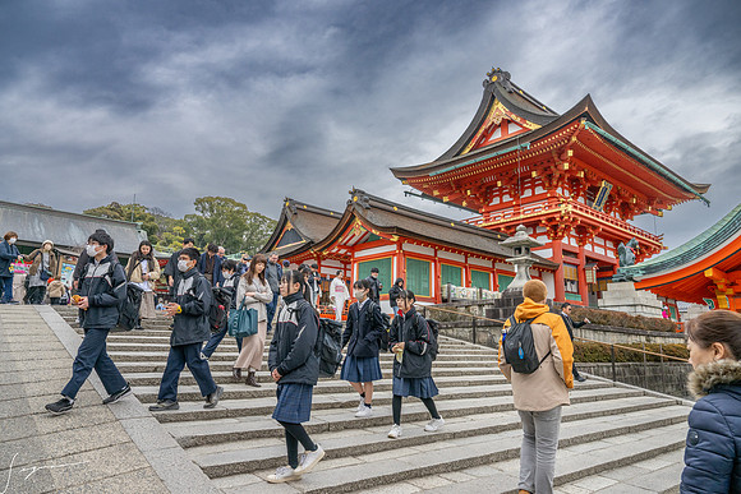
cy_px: 247
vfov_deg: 53.2
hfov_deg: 73.7
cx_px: 370
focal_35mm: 24
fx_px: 494
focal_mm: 24
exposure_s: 1/500
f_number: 8
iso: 400
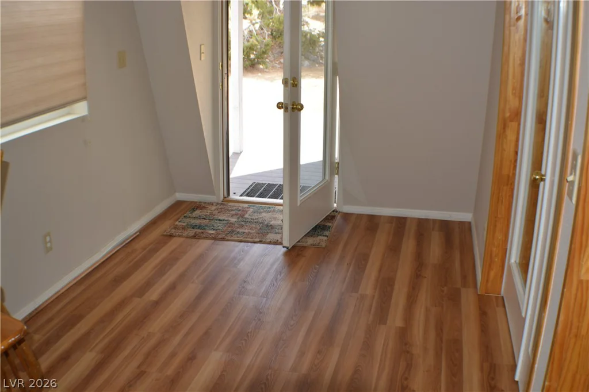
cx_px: 294
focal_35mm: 54
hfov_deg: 36.9
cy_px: 196
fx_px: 883
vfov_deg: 25.0
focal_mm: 36
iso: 280
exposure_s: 1/125
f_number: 5
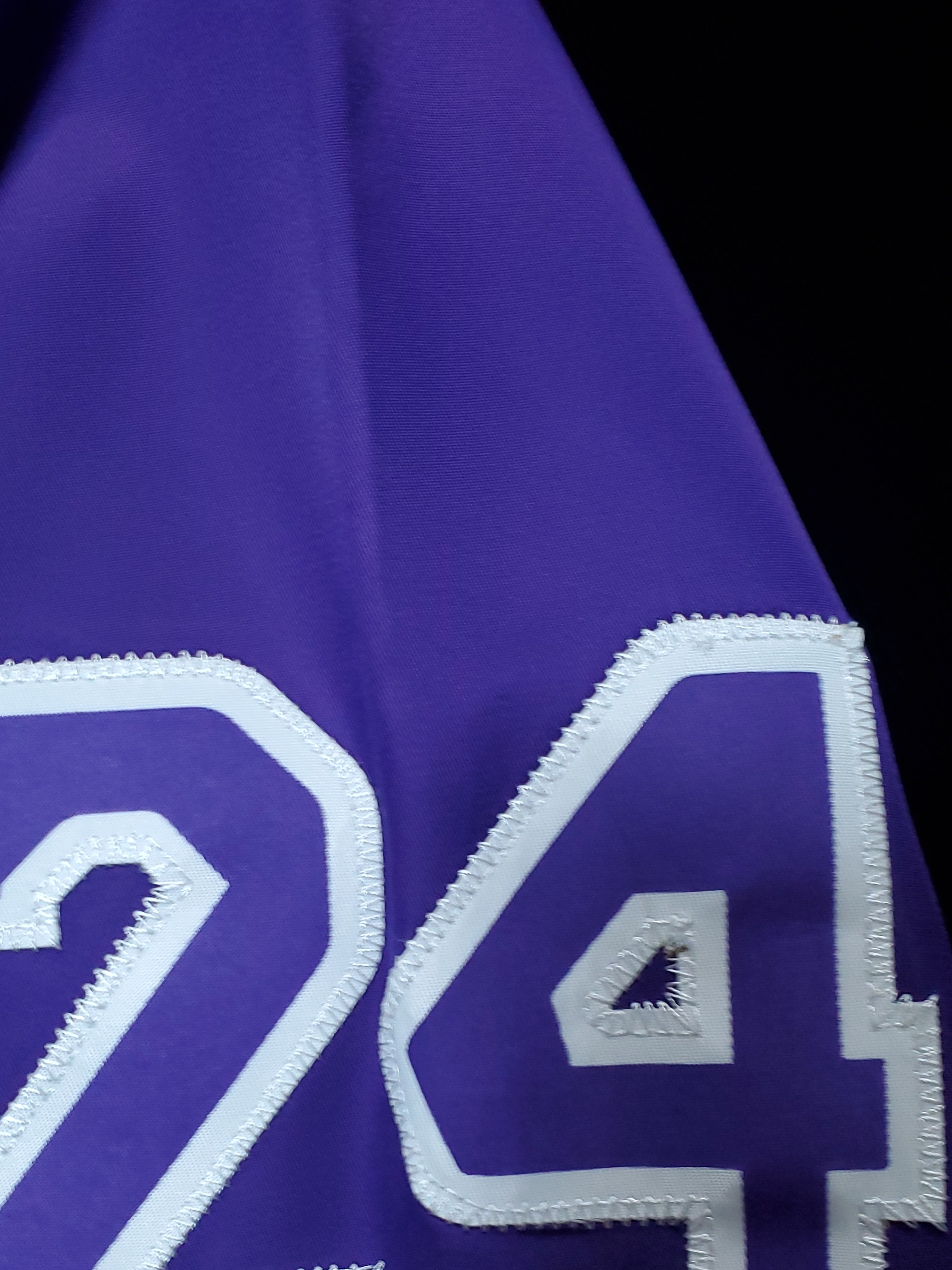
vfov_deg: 47.9
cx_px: 403
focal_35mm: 38
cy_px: 880
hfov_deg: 37.6
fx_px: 1394
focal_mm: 4.3
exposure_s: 1/15
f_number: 2.4
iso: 200
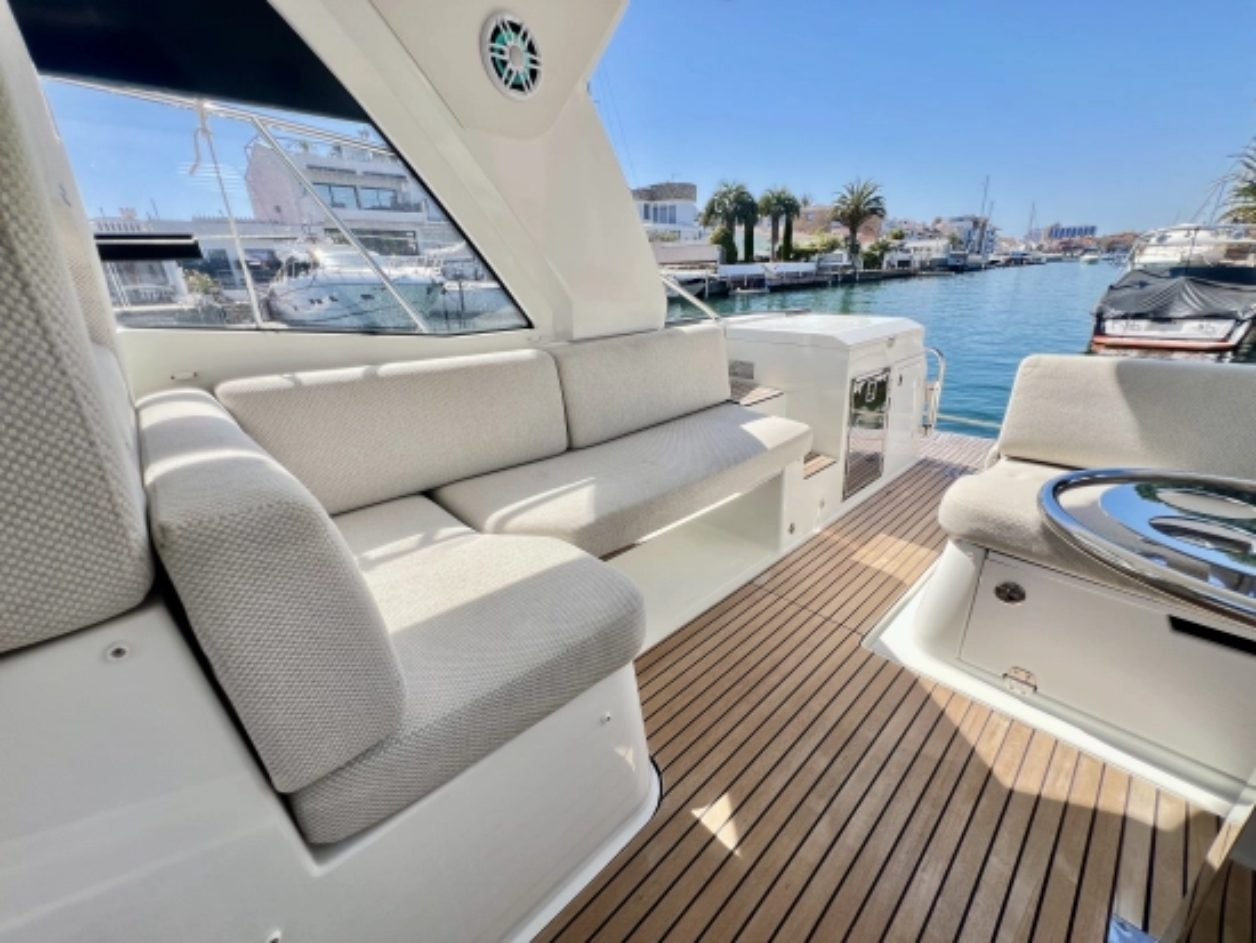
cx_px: 628
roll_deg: +2.4
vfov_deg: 90.0
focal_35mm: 13
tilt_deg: -22.1
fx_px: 472
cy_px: 472
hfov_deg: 106.2
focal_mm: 1.57
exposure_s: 1/508
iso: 32
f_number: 1.8
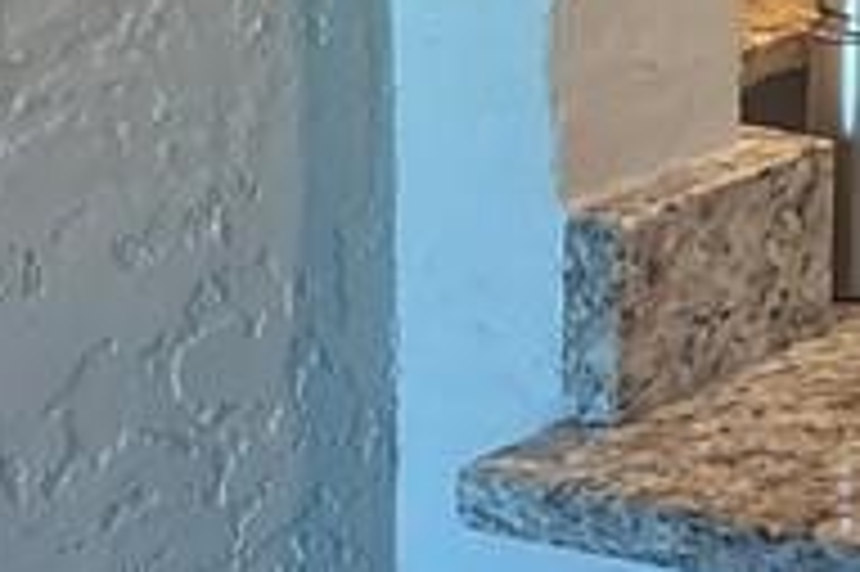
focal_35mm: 162
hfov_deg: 10.4
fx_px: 3867
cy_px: -275
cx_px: 2278
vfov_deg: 8.3
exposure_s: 1/60
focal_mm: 3
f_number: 1.8
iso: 64
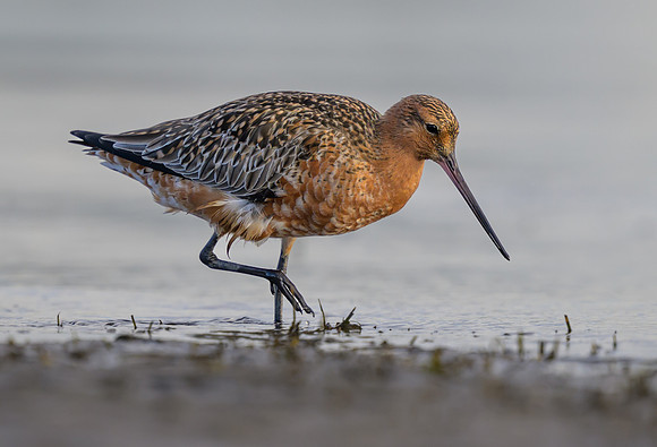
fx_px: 20907
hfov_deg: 1.8
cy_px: 213
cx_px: 326
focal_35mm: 1138
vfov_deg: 1.2
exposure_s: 1/1600
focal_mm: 400
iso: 180
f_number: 2.8
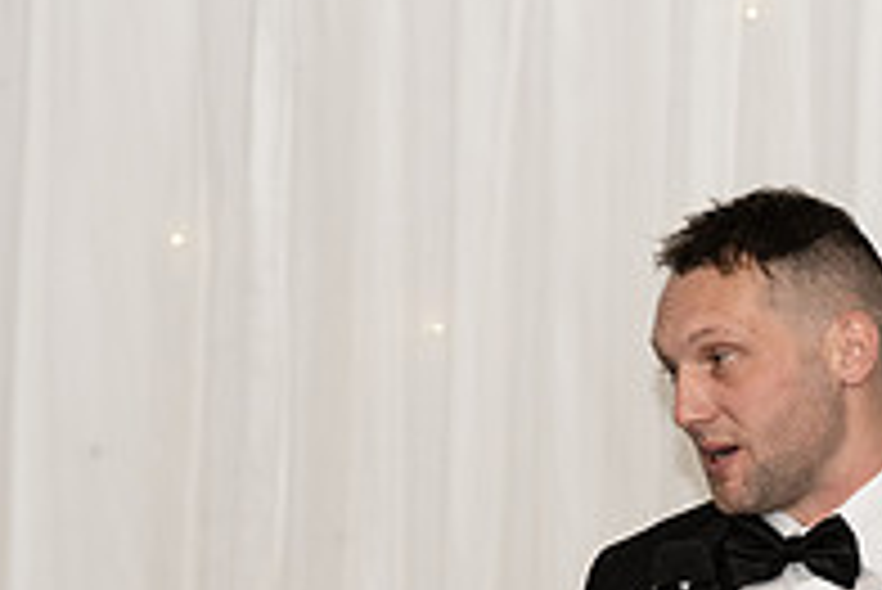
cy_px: 694
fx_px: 10175
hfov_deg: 5.0
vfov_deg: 3.3
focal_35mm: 415
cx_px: 963
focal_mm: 120
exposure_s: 1/160
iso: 400
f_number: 2.8
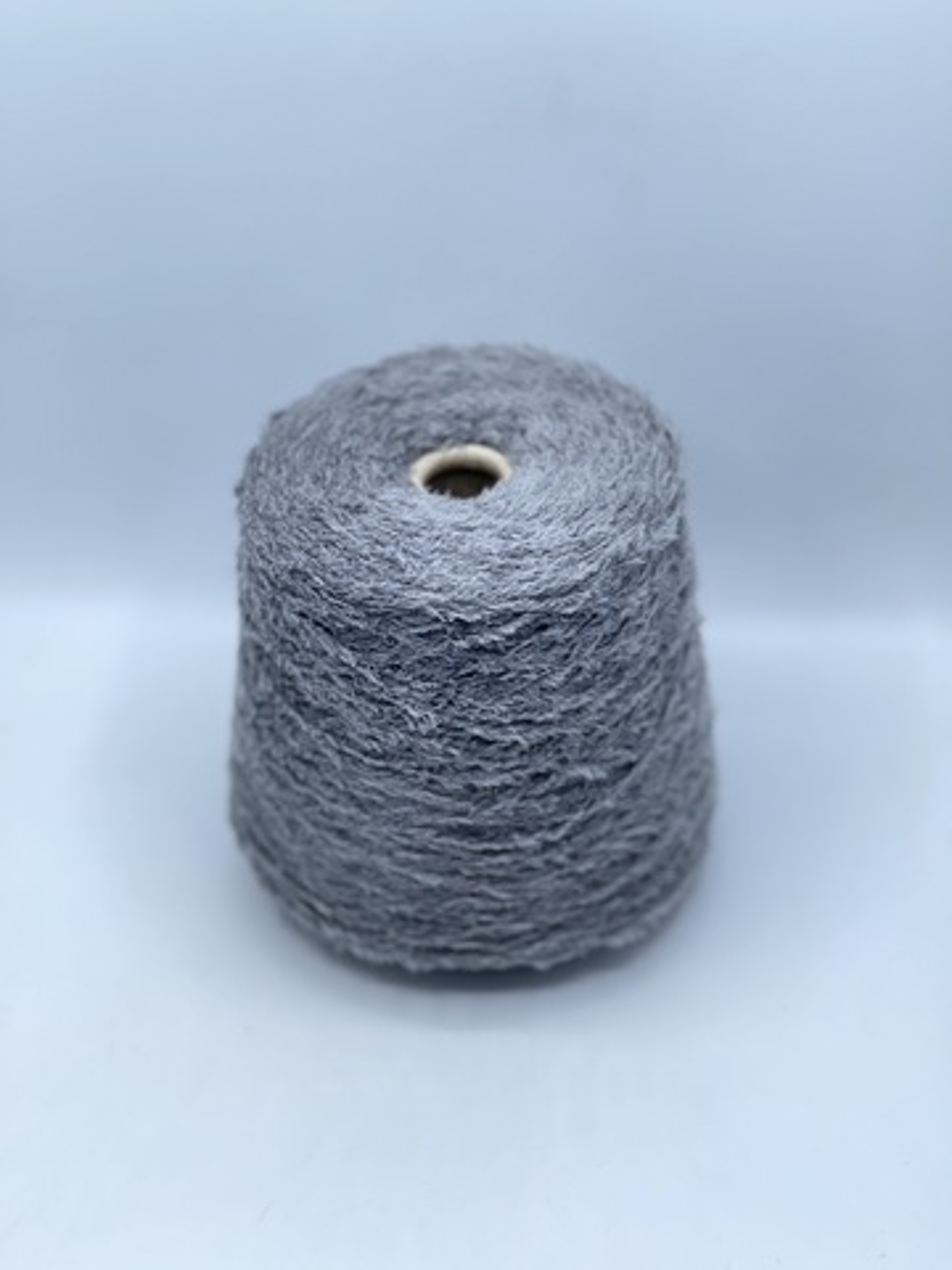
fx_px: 2347
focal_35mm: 64
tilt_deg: -40.2
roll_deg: +1.5
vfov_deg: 30.3
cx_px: 476
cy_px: 635
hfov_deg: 22.9
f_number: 2.2
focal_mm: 7.5
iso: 20
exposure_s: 1/135
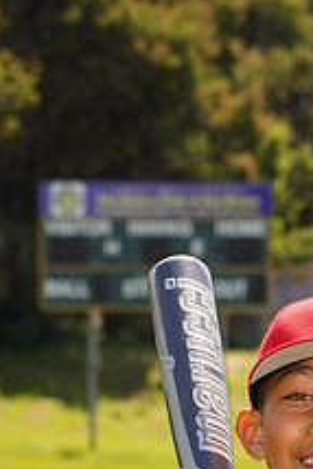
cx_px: 229
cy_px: 609
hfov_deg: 5.1
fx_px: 3528
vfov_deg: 7.5
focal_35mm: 271
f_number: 9
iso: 100
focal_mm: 100
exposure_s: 1/160
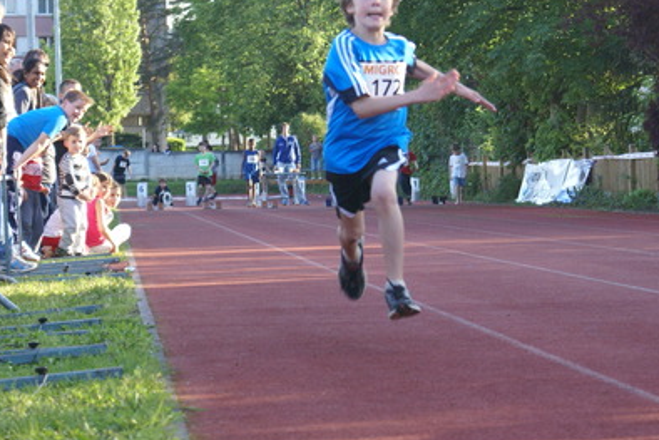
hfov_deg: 14.2
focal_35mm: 144
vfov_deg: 9.5
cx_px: 427
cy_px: 159
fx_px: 2637
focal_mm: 70
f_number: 5.6
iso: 500
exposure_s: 1/250
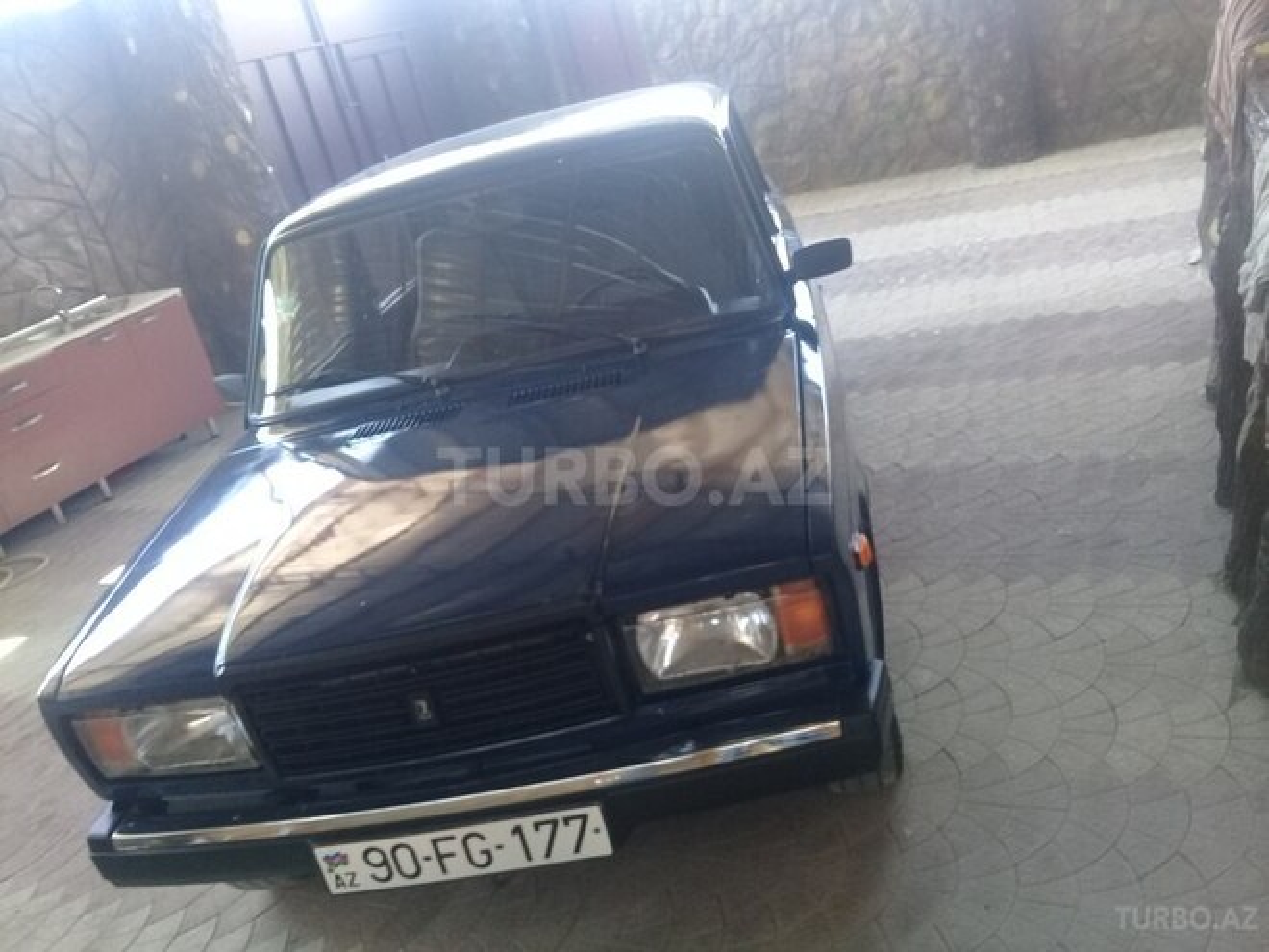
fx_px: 1136
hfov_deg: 58.4
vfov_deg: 45.4
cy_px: 476
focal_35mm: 31
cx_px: 634
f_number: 2.2
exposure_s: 1/40
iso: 80
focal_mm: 3.3
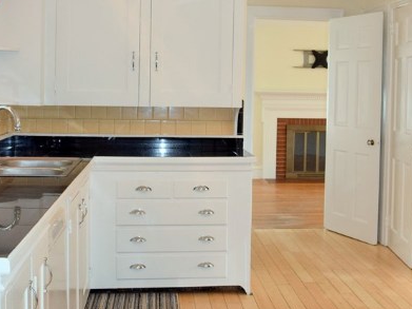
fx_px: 607
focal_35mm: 51
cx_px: 231
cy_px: 118
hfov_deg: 37.5
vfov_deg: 28.5
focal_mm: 18
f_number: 5.6
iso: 800
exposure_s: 1/125
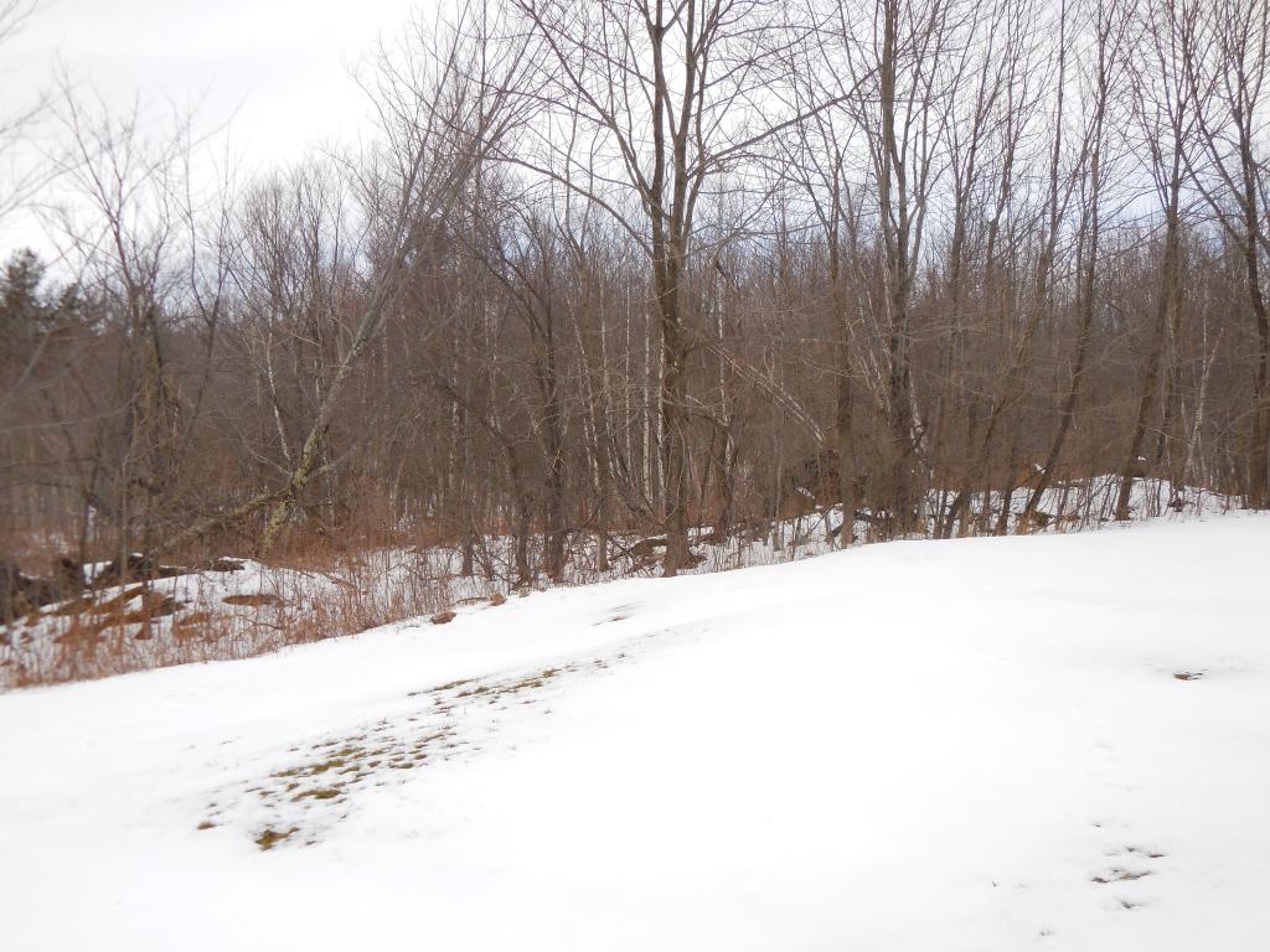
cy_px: 476
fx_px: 1431
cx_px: 635
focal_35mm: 39
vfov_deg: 36.8
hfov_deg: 47.9
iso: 125
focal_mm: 7
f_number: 3.9
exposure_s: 1/400
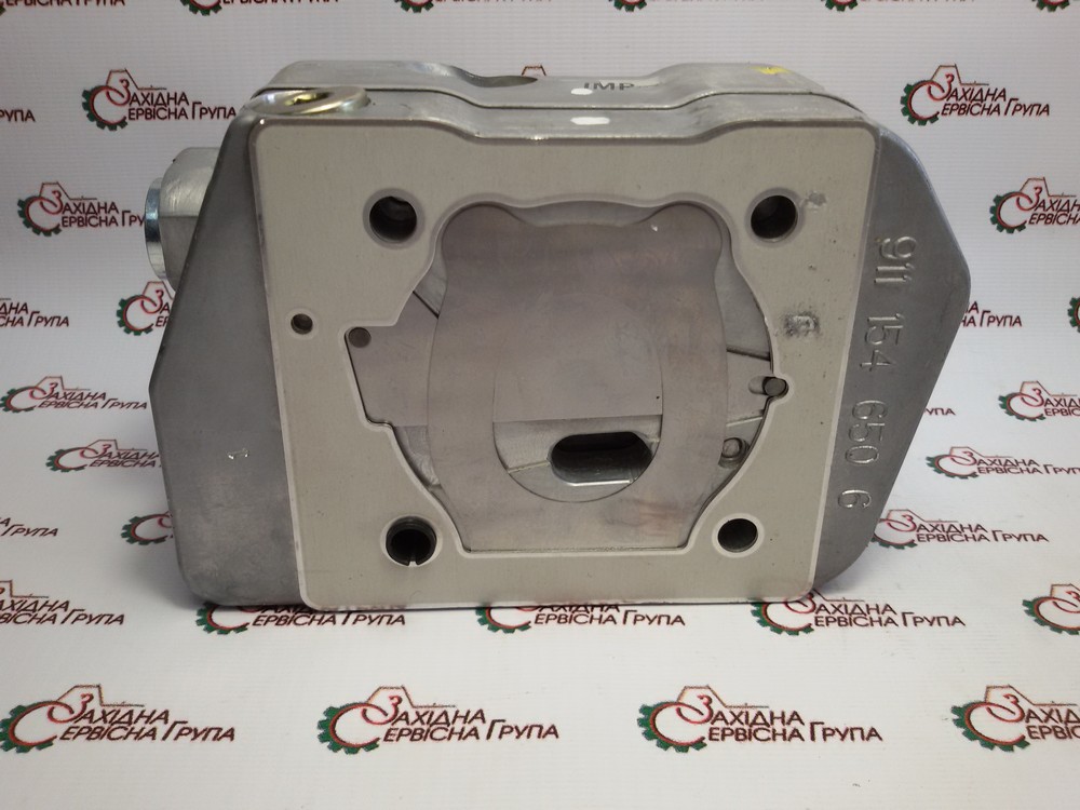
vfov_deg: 45.4
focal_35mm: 31
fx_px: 967
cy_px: 405
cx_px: 540
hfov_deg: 58.4
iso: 50
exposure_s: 1/100
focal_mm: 2.93
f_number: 2.4
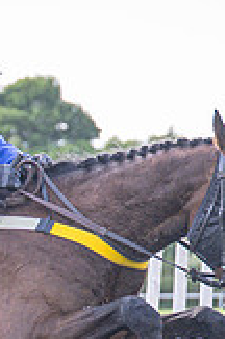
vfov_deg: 4.3
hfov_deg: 2.9
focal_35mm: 476
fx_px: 4481
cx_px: -235
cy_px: 504
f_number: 2.8
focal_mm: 70
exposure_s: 1/1600
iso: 640
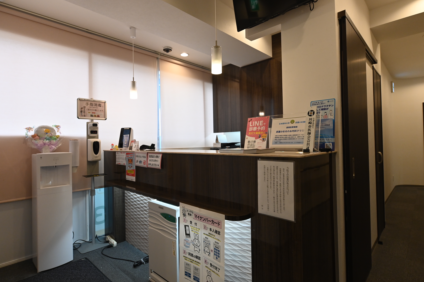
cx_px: 212
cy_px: 141
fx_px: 224
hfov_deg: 86.9
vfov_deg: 64.6
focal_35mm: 19
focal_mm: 18
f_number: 7.1
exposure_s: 1/125
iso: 1600
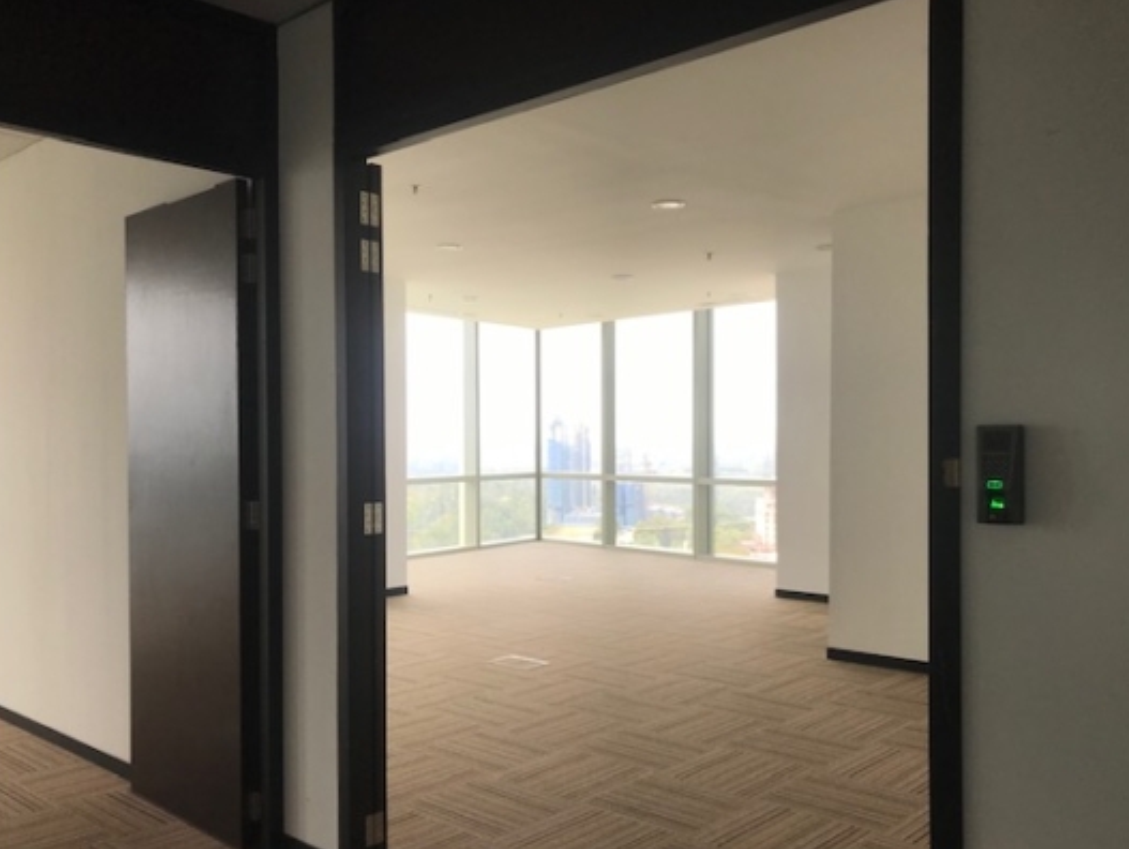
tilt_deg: -1.7
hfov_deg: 58.3
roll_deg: +1.0
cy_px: 459
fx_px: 1012
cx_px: 544
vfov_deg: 45.5
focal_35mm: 31
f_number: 1.8
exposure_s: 1/103
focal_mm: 3.99
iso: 20
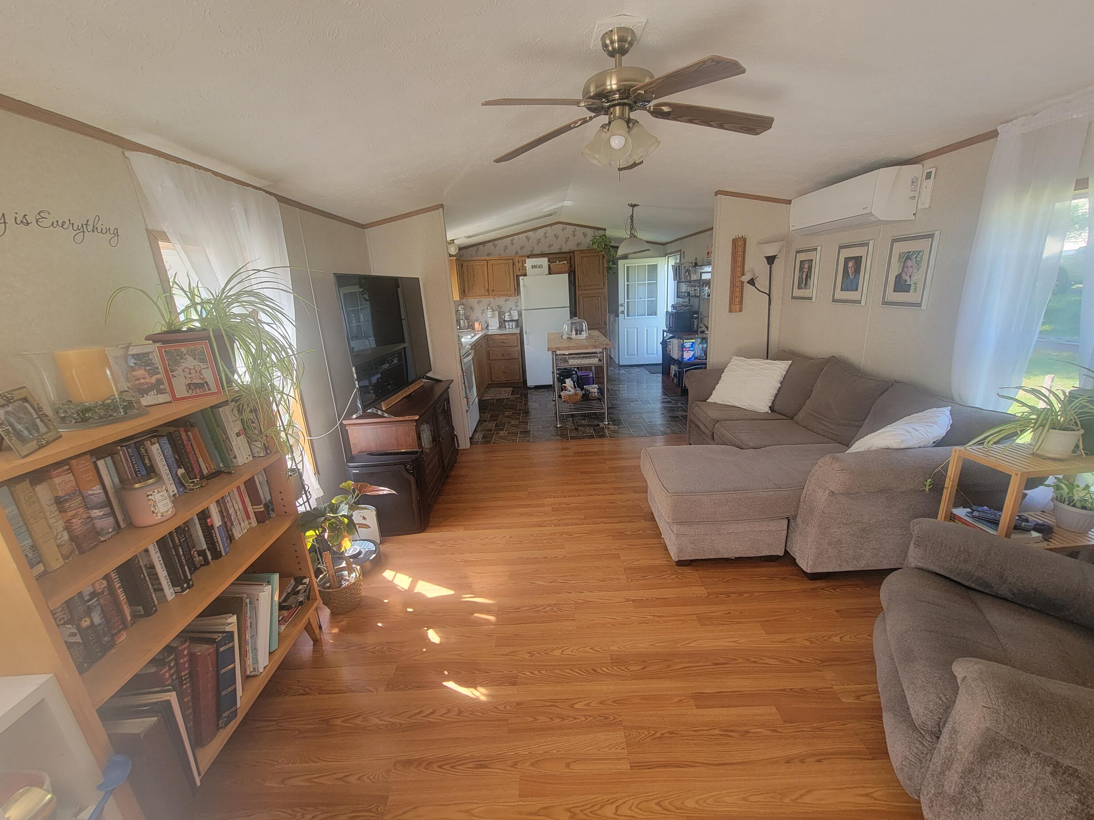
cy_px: 410
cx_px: 547
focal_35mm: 13
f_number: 2.2
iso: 100
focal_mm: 2.2
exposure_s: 1/60
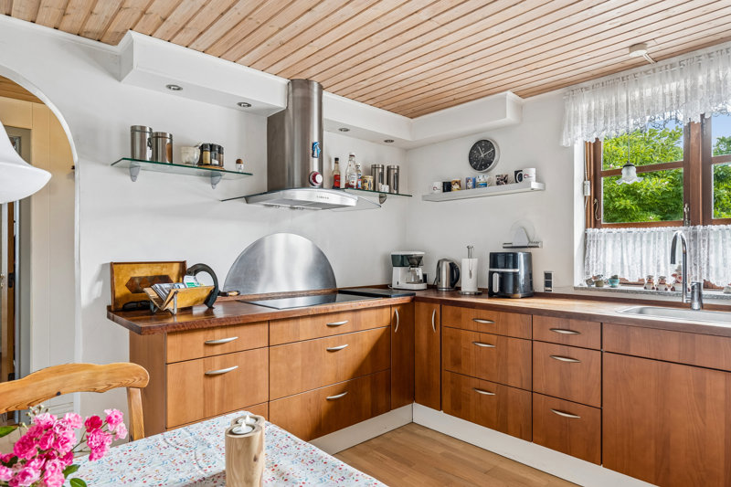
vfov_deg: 57.8
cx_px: 366
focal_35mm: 22
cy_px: 244
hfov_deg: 79.2
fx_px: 442
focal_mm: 14.5
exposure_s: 1/6
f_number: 8
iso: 200
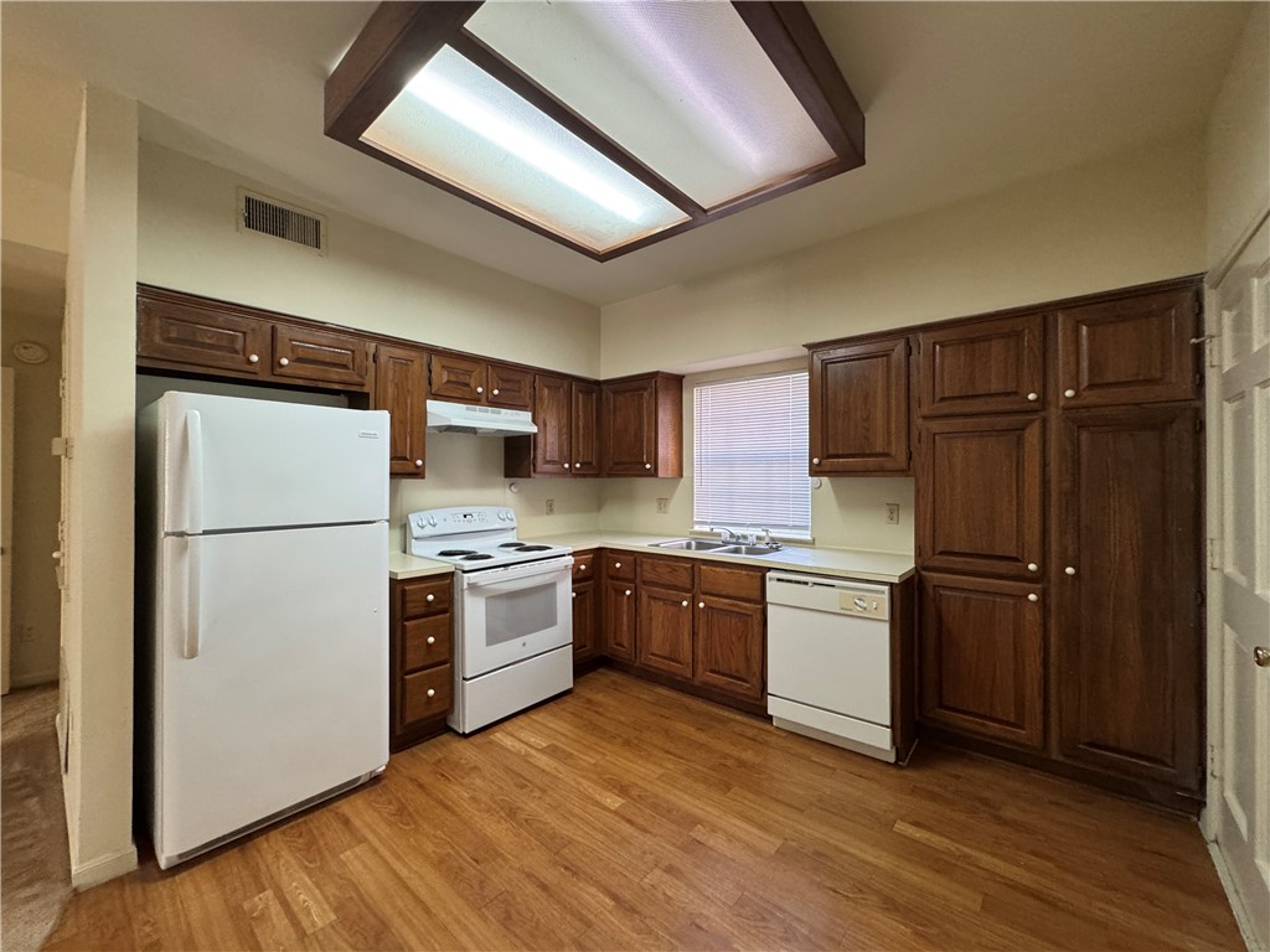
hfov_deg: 102.1
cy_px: 476
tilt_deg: -0.3
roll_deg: -0.2
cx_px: 635
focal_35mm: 14
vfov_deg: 85.7
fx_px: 514
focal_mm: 2.22
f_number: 2.2
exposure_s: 1/60
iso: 400
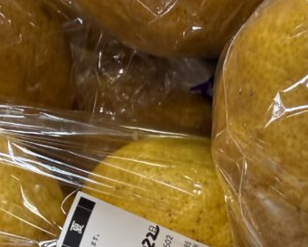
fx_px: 602
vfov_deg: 22.4
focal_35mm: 66
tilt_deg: -47.8
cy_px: 241
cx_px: 342
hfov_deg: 26.4
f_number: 2.2
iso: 200
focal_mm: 2.22
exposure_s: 1/120
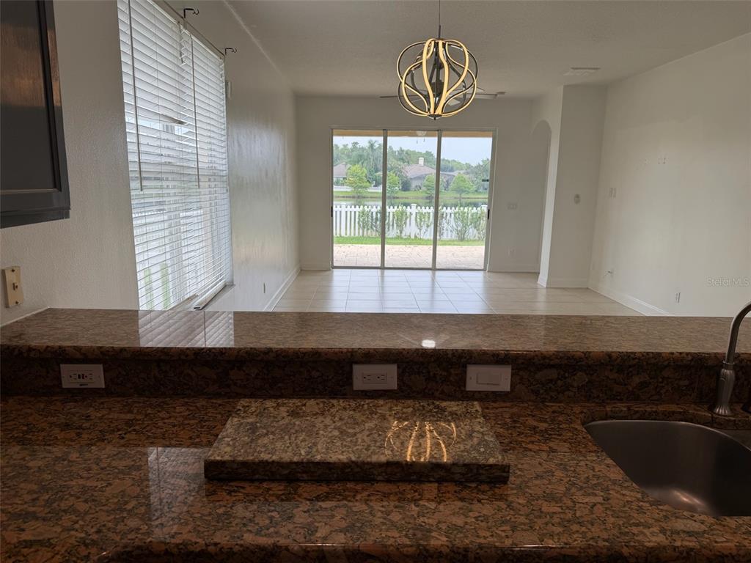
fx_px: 521
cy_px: 282
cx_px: 376
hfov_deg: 71.6
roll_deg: -1.2
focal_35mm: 24
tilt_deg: -11.3
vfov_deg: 56.8
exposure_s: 1/589
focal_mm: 6.76
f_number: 1.78
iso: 80
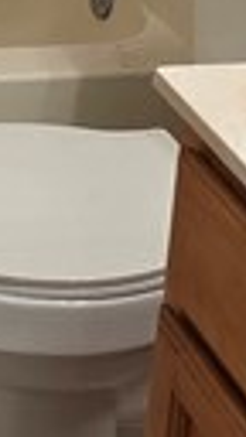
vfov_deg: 16.5
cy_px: -297
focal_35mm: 113
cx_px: -294
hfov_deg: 9.8
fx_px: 1310
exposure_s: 1/120
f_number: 1.9
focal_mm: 2.2
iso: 200
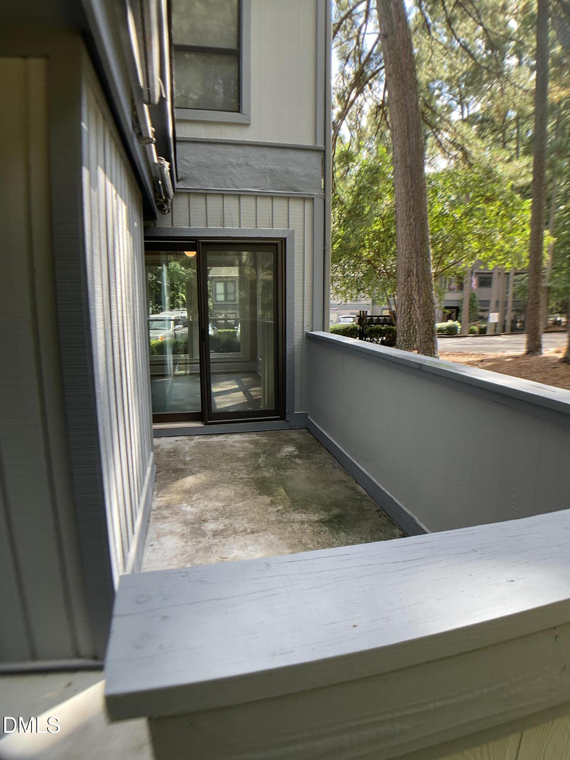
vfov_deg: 61.7
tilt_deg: -8.3
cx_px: 285
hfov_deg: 48.2
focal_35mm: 29
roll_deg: +0.4
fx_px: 637
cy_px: 380
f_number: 1.8
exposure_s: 1/120
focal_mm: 3
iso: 20
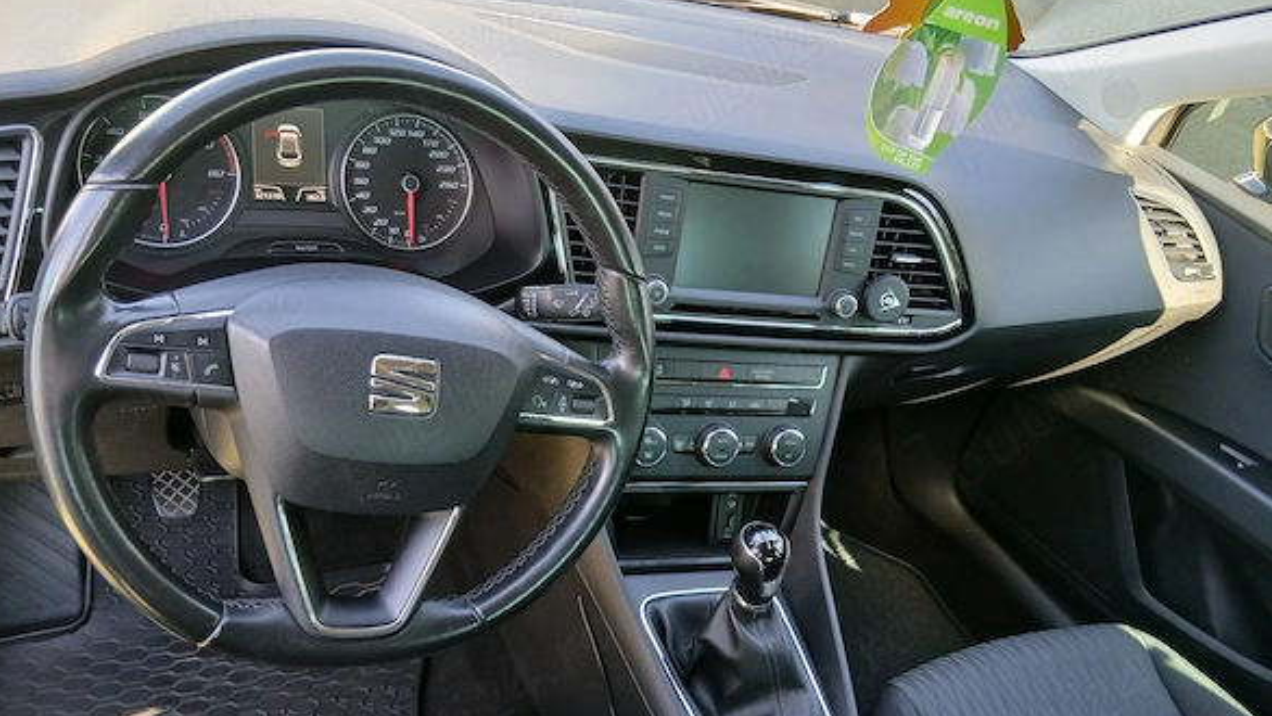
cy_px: 410
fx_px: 978
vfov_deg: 40.1
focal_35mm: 29
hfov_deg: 66.0
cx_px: 627
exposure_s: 1/50
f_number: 1.8
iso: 125
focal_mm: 3.98
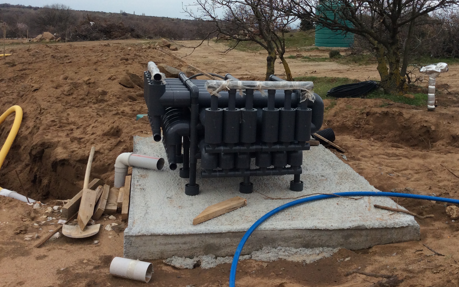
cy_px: 109
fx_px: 525
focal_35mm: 42
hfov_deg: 47.0
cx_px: 270
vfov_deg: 30.4
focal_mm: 3.3
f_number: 2.4
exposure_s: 1/907
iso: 32
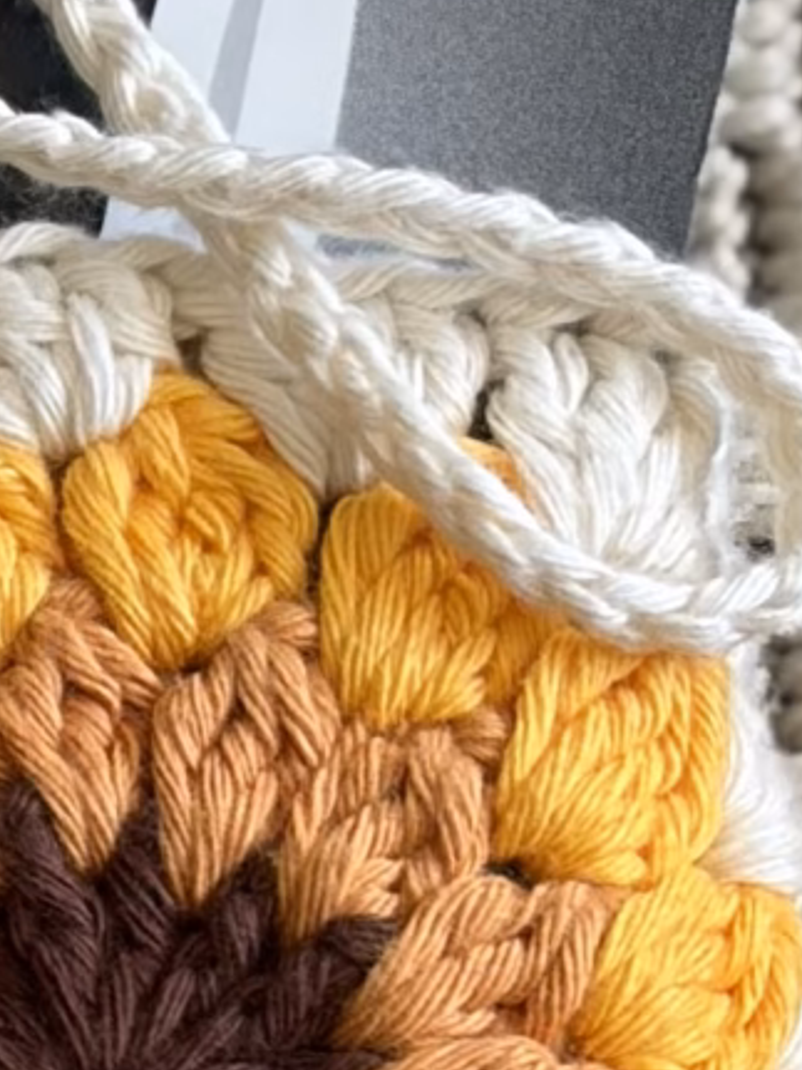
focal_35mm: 309
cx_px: -998
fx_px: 9550
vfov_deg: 6.4
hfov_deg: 4.7
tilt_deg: -68.6
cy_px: 459
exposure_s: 1/122
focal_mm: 5.96
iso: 32
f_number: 1.6
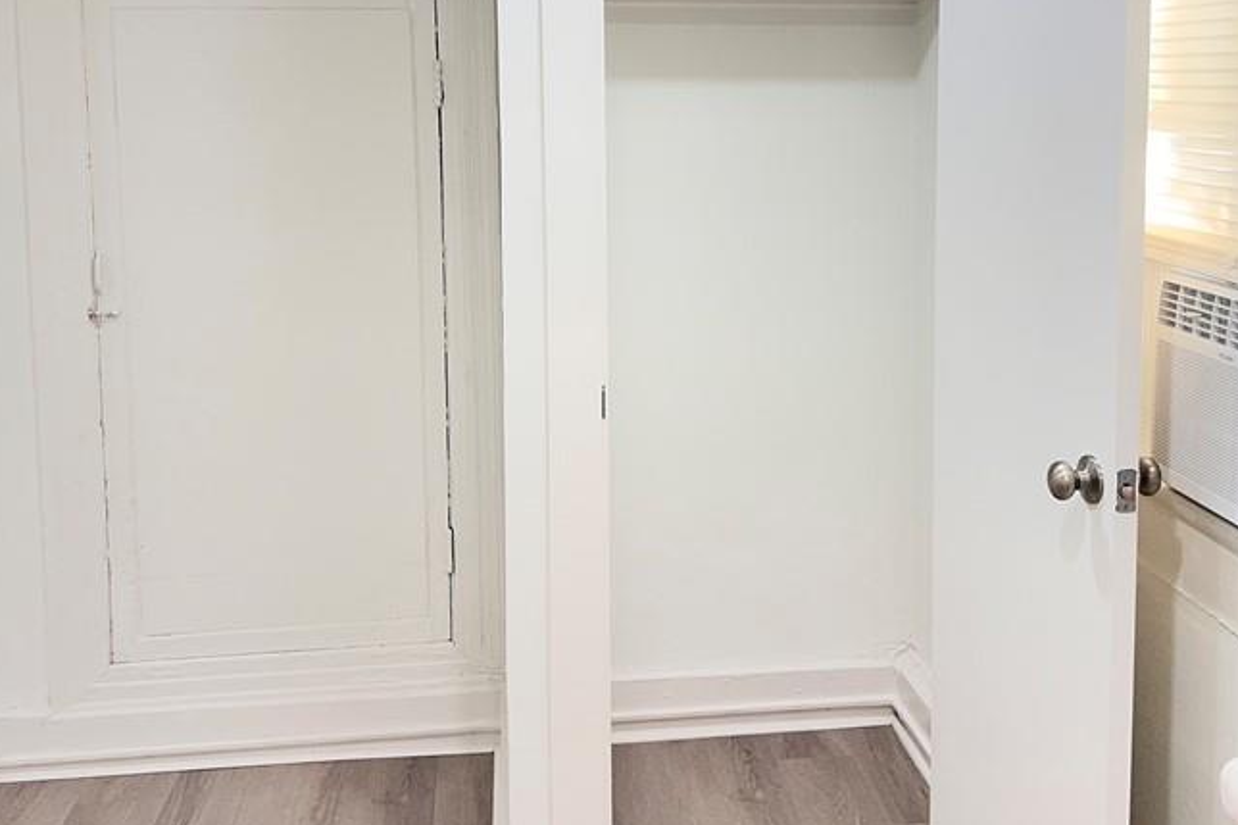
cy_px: 235
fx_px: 1478
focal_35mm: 43
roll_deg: -0.4
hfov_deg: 45.4
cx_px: 694
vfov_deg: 30.8
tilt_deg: -5.8
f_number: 1.5
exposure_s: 1/120
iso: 64
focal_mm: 5.7
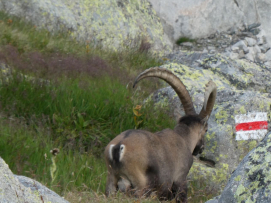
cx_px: 160
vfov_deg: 2.7
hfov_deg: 3.6
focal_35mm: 546
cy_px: 115
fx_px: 4273
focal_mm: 62.1
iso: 100
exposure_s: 1/100
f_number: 6
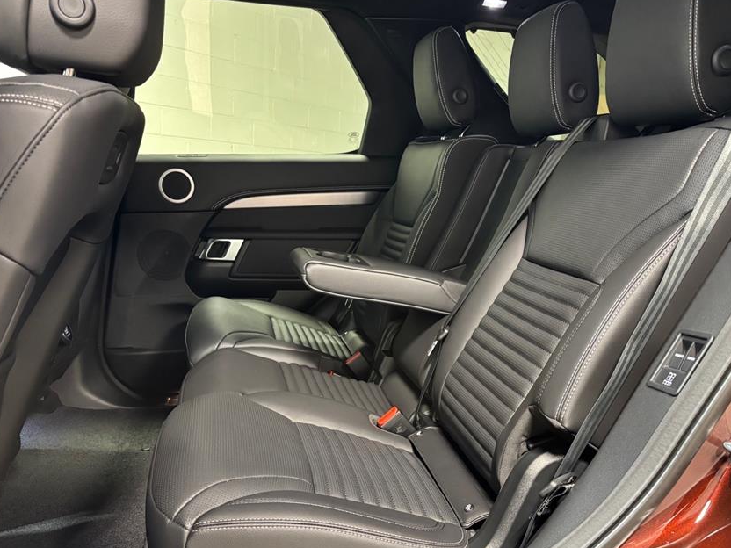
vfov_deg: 43.9
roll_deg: -3.8
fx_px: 676
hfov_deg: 56.7
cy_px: 328
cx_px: 395
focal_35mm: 32
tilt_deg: -12.0
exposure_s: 1/60
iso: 400
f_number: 1.6
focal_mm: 5.96
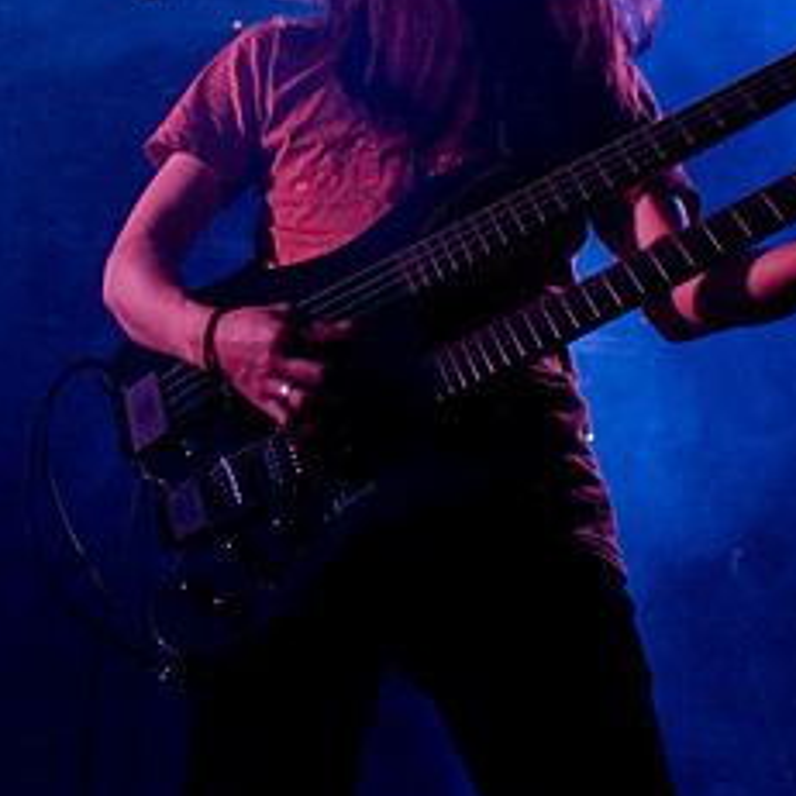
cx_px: 165
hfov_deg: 26.4
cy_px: 234
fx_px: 1665
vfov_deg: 26.7
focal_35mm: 64
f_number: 2.8
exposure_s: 1/20
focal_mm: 20
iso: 1600
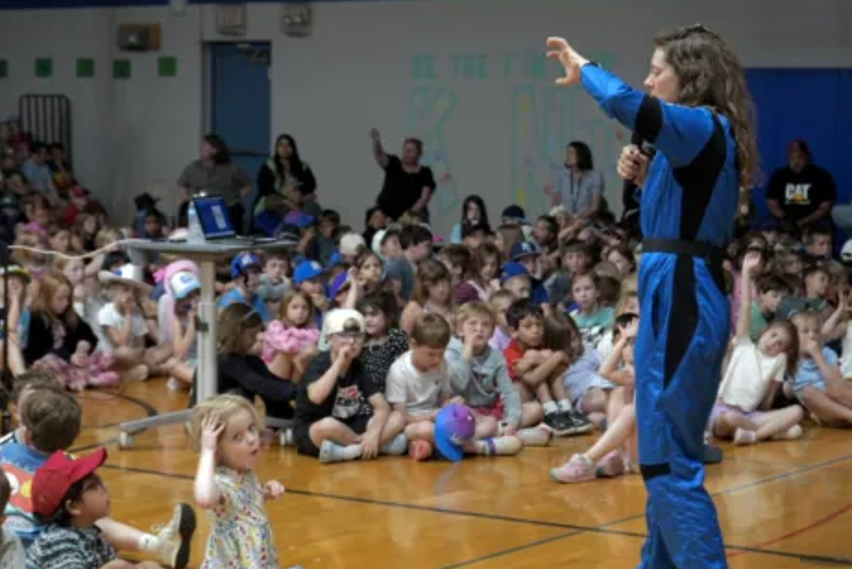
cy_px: 276
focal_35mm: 92
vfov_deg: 14.9
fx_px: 2179
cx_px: 453
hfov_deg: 22.1
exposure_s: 1/40
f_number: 5.6
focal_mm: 61
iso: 1250
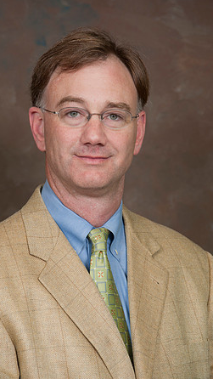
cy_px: 190
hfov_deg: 5.8
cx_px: 89
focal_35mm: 211
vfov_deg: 10.2
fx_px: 2118
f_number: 5.6
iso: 320
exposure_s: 1/100
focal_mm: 200
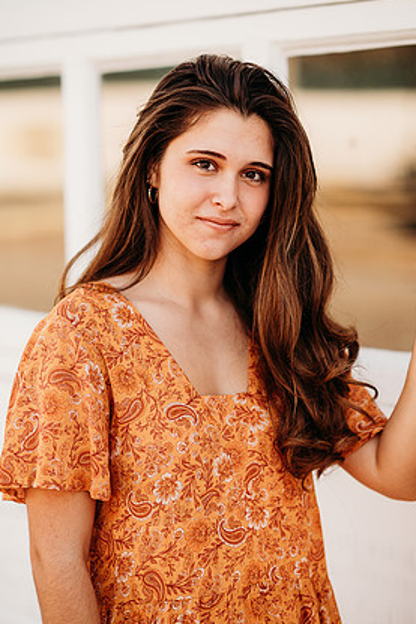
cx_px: 212
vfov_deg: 22.1
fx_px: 1596
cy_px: 320
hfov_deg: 14.9
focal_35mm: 92
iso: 160
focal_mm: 85
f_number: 2
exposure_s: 1/1000
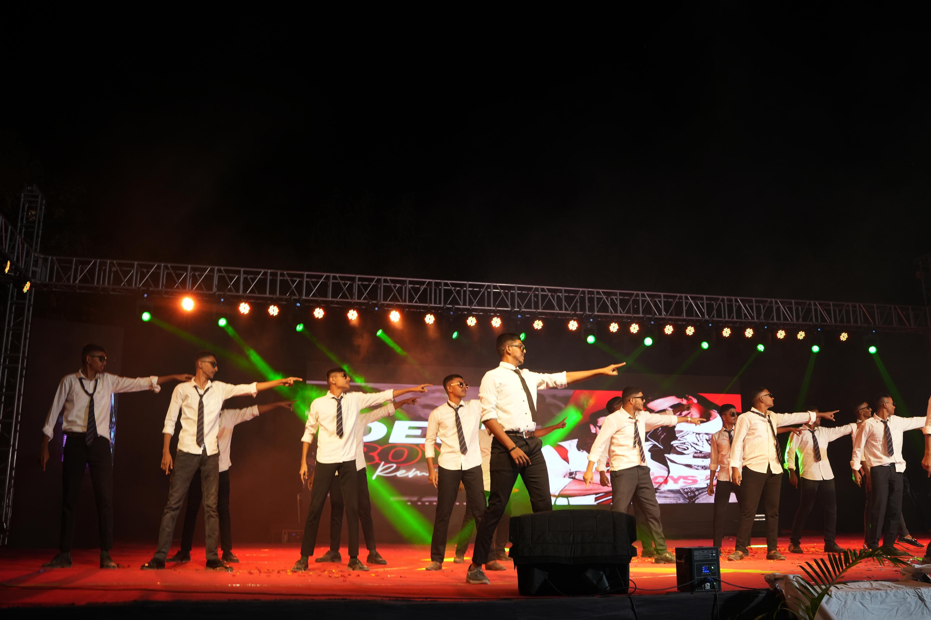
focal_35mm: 35
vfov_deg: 37.9
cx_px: 466
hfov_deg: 54.4
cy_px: 310
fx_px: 905
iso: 800
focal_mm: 35
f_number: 6.3
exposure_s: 1/100
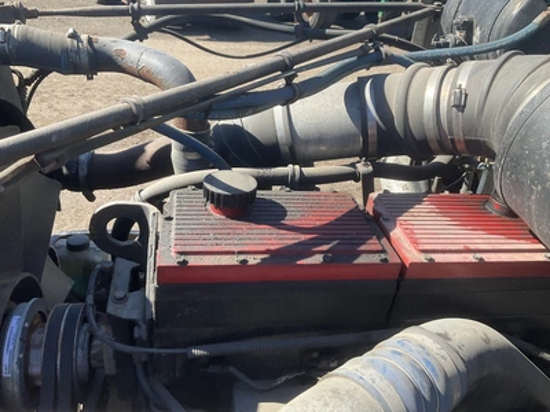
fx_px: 461
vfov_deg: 48.2
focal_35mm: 29
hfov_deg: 61.7
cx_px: 275
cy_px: 206
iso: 25
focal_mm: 3
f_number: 1.8
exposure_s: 1/568
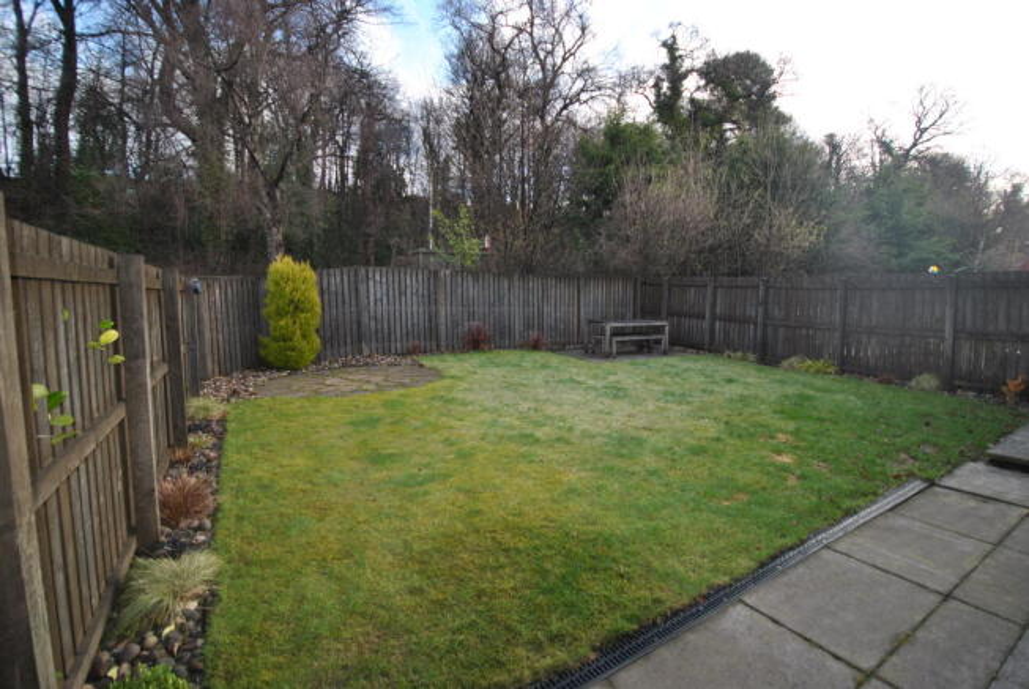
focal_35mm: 15
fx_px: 429
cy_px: 344
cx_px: 514
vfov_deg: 77.5
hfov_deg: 100.3
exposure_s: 1/125
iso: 100
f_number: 3.5
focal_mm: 10
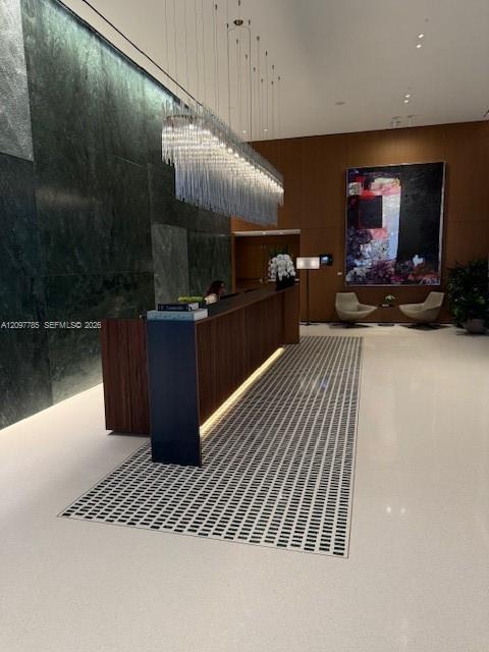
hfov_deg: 56.8
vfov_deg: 71.6
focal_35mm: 24
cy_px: 326
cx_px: 244
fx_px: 452
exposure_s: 1/120
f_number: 1.78
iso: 200
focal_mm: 6.76
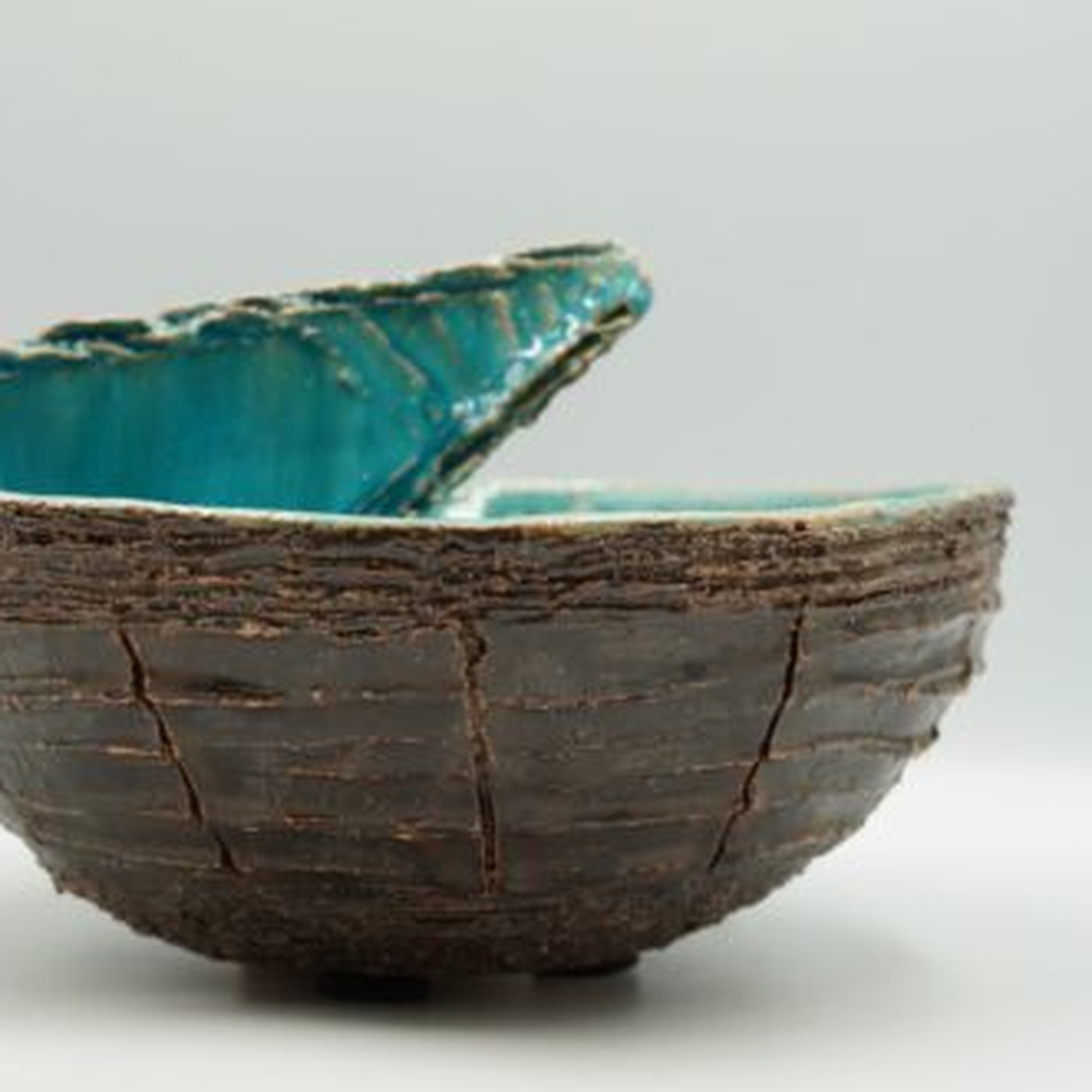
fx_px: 3712
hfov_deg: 16.7
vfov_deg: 16.7
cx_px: 422
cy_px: 546
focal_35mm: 104
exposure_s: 1/25
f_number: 5.6
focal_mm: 54
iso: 100
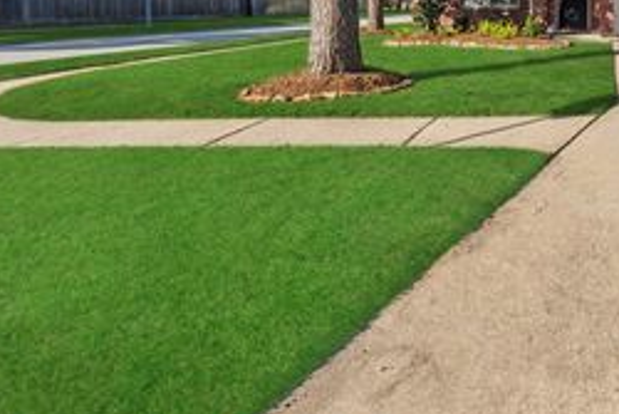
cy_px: 31
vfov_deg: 42.1
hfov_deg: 53.9
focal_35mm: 28
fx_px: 482
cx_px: 594
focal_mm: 14
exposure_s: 1/250
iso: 100
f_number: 8
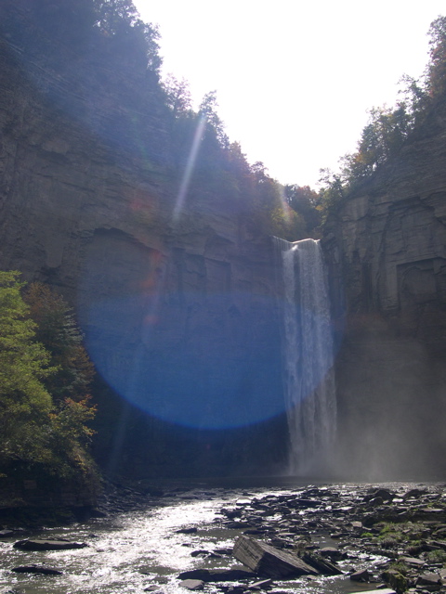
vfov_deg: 49.0
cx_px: 223
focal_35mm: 38
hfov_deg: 37.7
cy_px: 297
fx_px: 653
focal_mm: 8
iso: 100
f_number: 7.6
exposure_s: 1/159
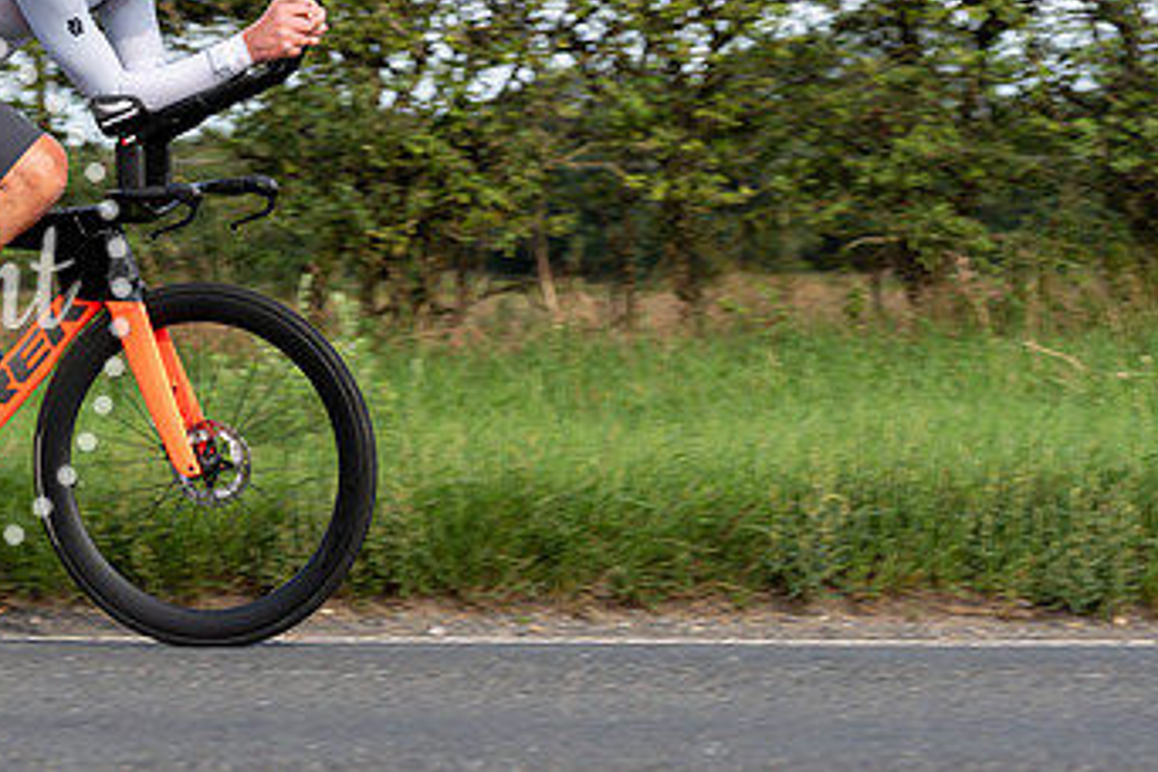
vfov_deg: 10.3
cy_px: 120
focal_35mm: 132
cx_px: 339
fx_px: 4246
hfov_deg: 15.5
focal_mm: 74
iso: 125
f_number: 4
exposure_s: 1/640
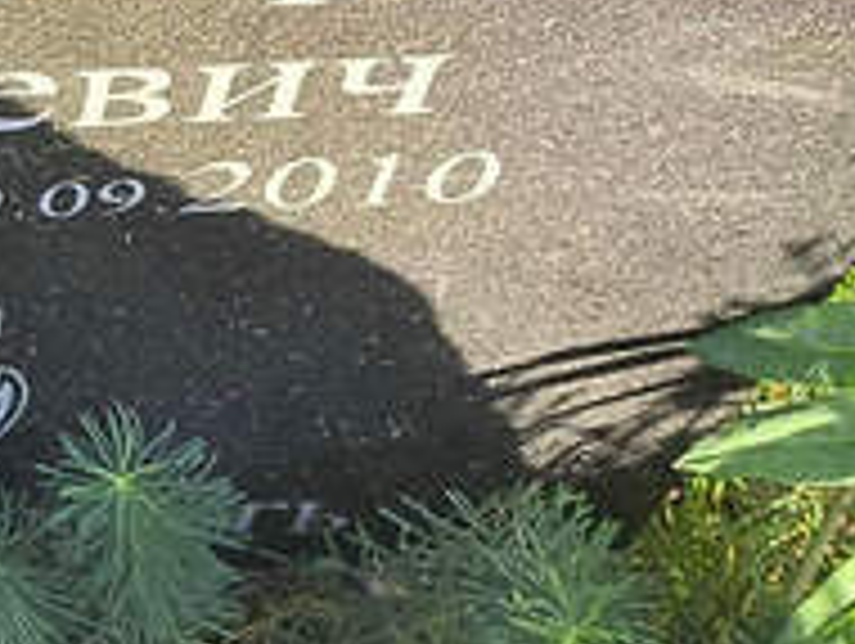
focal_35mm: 105
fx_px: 2597
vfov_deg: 13.8
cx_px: -398
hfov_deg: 17.0
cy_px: -86
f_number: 1.7
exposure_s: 1/264
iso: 50
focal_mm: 4.71
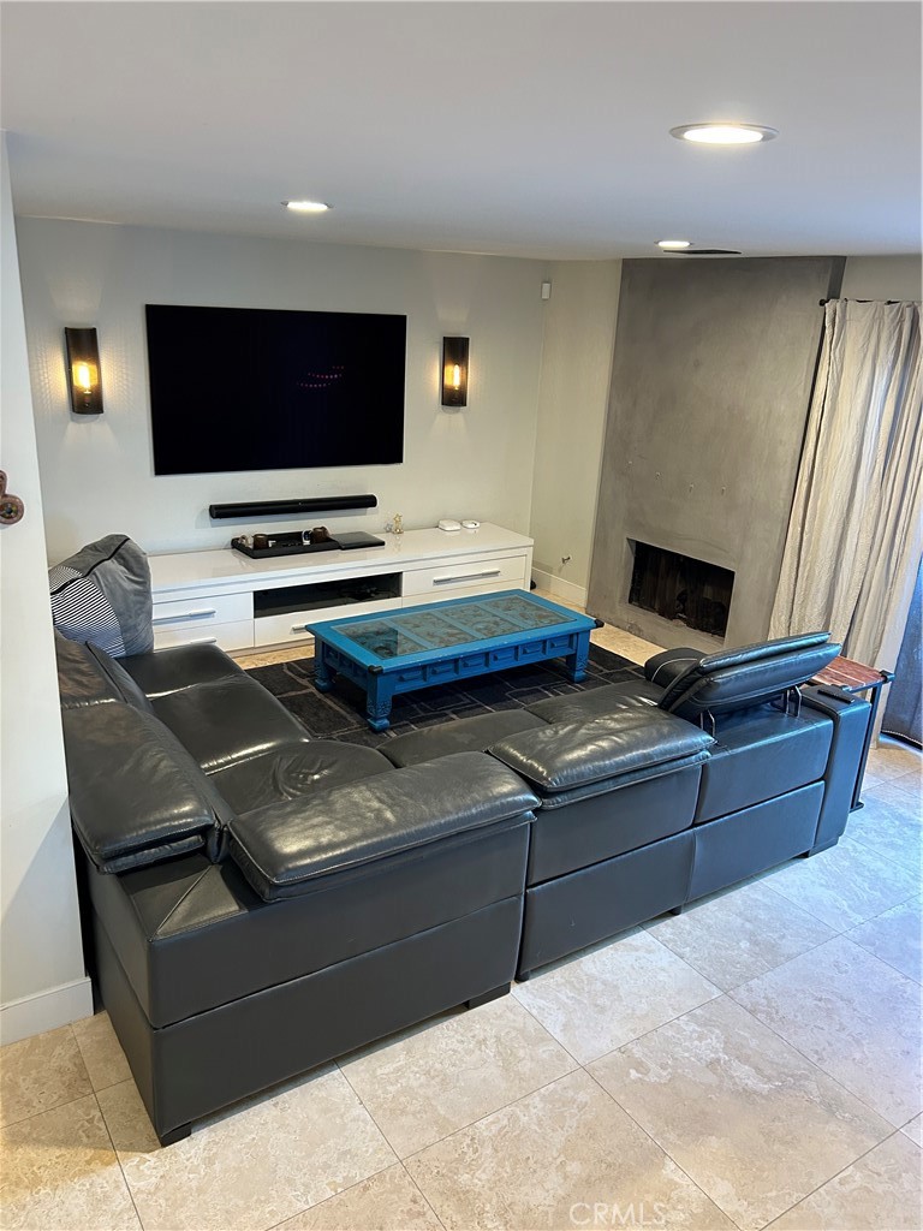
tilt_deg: -18.2
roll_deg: -3.8
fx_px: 924
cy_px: 616
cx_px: 462
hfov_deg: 53.1
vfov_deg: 67.3
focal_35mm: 26
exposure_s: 1/60
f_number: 1.5
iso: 200
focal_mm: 5.7
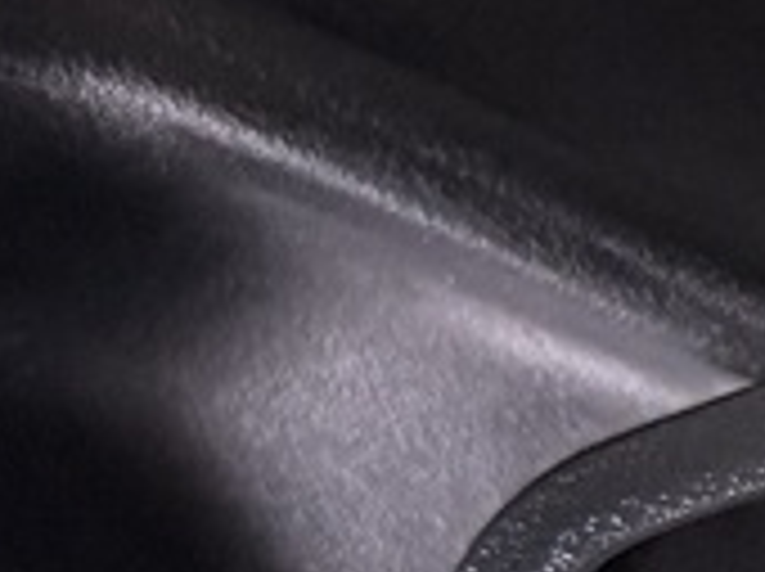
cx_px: 2678
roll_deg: +5.2
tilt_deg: -42.2
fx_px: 4325
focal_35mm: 196
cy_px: 680
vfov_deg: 7.5
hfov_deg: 7.9
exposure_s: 1/59
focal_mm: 5.96
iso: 200
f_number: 1.6
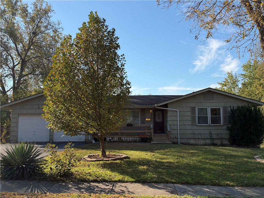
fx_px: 259
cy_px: 99
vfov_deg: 41.8
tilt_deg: +6.1
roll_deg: +0.1
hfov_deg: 54.0
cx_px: 132
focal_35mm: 34
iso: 64
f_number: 1.8
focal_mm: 6.93
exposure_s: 1/3096
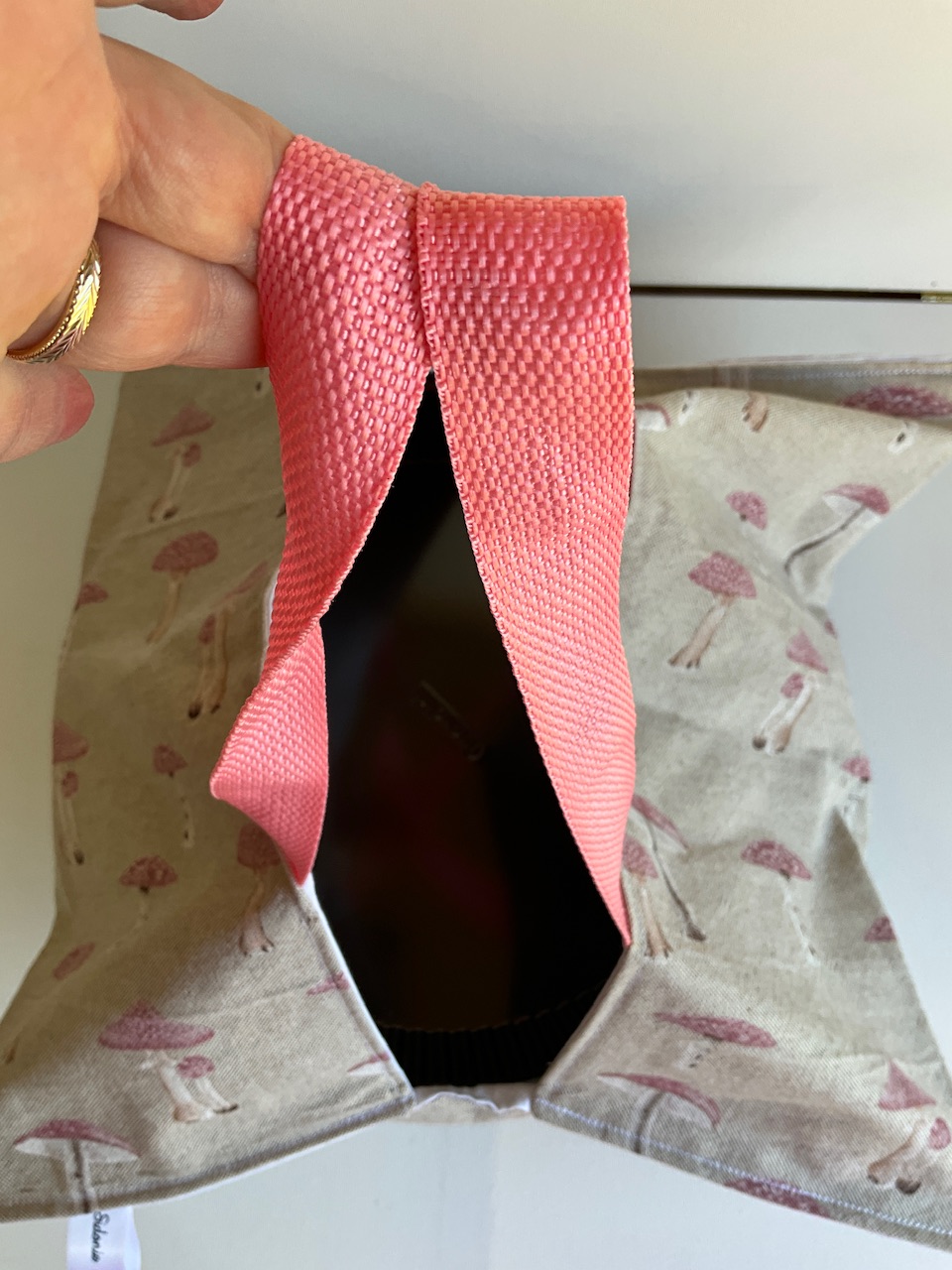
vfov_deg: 61.7
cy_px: 635
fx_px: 1063
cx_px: 476
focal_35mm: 29
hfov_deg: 48.2
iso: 25
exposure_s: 1/100
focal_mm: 3
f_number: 1.8
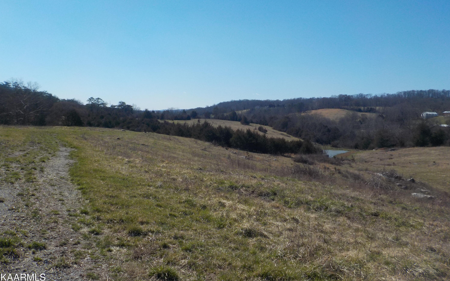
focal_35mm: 32
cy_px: 123
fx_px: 392
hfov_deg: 59.7
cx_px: 226
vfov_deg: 39.4
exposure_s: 1/500
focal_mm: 4.1
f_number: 6.6
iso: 125
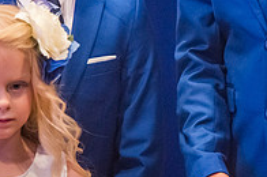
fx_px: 3295
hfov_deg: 4.6
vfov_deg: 3.1
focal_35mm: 445
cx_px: 282
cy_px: -46
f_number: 2.8
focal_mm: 150
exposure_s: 1/200
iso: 3200
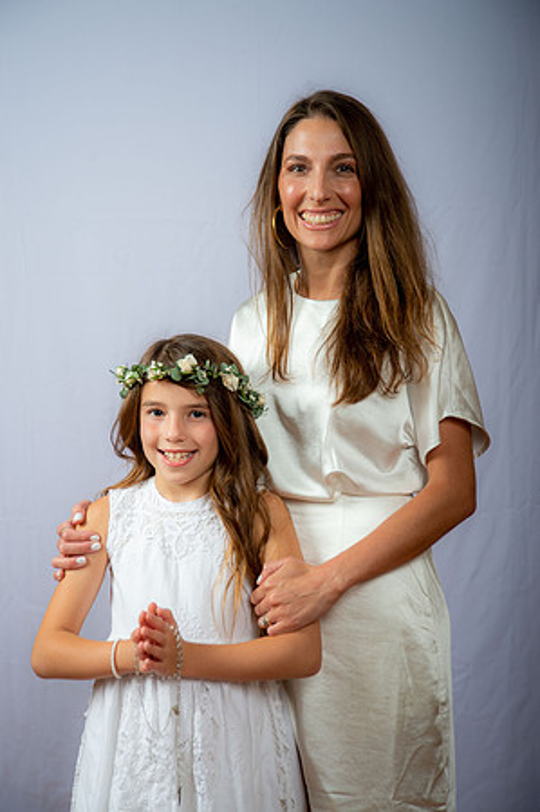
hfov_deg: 20.6
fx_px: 1488
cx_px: 270
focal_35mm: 66
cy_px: 406
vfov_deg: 30.5
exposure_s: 1/200
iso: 250
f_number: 5.6
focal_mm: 66
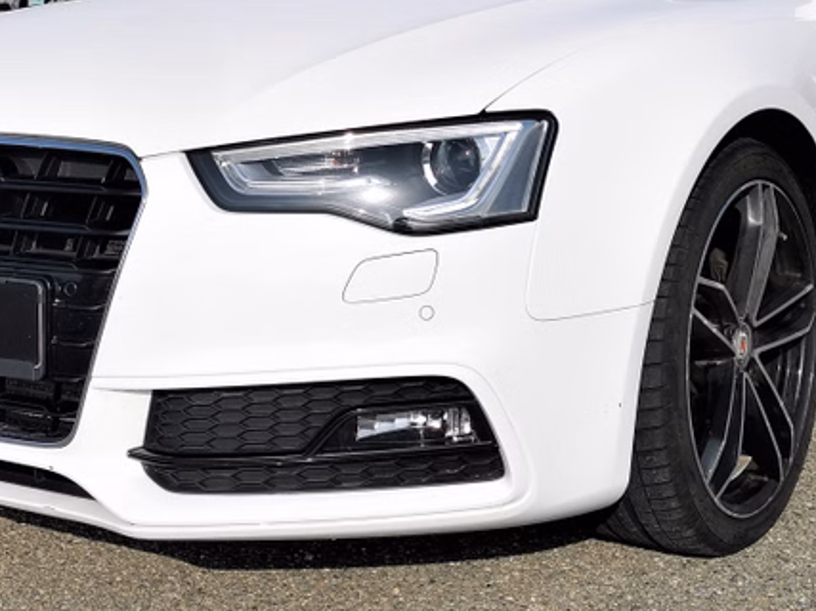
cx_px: 428
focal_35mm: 60
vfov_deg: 24.1
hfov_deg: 32.2
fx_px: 1414
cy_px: 143
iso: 50
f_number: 1.8
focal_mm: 5.58
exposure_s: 1/4808
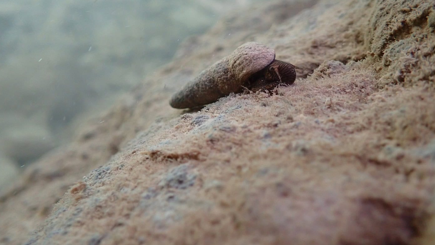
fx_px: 381
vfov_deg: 35.4
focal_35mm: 33
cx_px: 219
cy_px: 89
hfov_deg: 59.5
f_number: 2.3
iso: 200
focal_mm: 5.4
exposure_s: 1/125
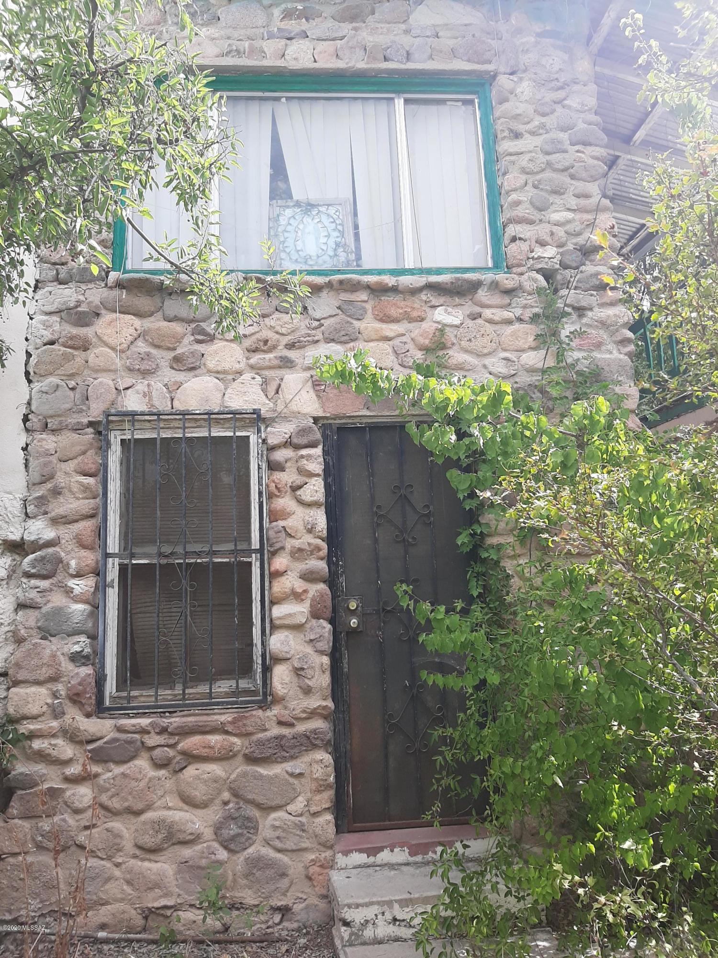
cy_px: 479
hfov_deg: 53.1
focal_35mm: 26
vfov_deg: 67.3
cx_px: 359
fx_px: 719
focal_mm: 3.93
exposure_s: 1/720
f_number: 1.7
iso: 40
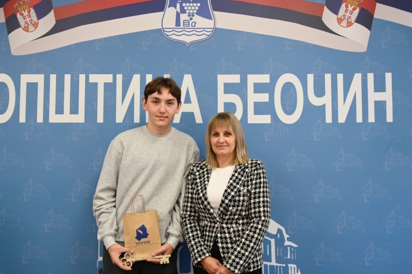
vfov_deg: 35.9
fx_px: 423
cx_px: 192
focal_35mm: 37
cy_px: 142
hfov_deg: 51.9
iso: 220
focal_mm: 32
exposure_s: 1/30
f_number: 4
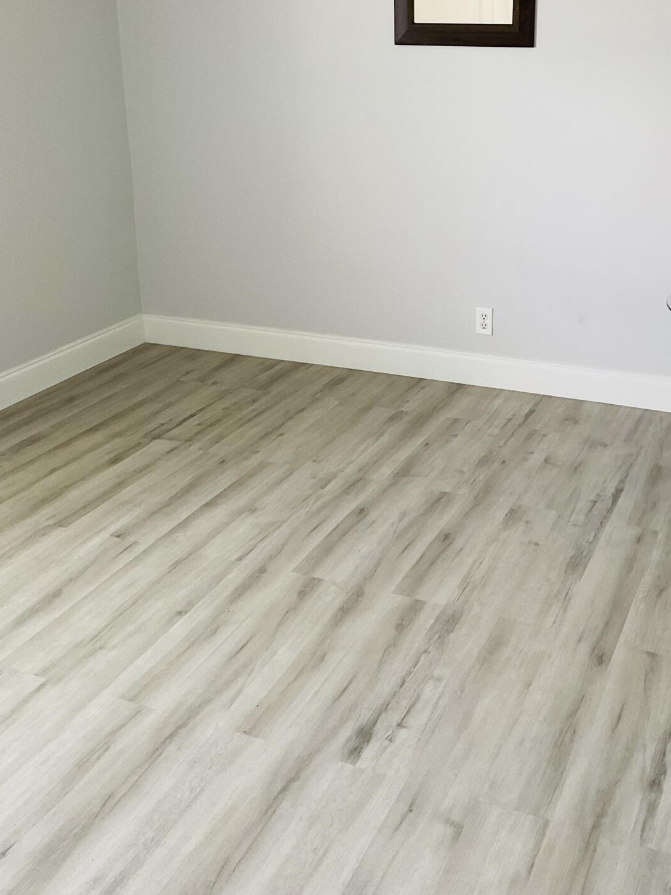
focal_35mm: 41
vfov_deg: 45.1
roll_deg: -1.0
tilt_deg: -14.4
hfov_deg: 34.9
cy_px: 297
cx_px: 436
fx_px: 1060
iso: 80
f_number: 1.8
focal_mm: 3
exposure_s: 1/60
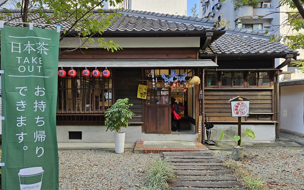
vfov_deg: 46.0
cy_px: 96
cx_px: 149
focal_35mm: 27
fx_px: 224
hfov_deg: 68.4
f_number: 1.8
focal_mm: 5.4
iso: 40
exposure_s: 1/222
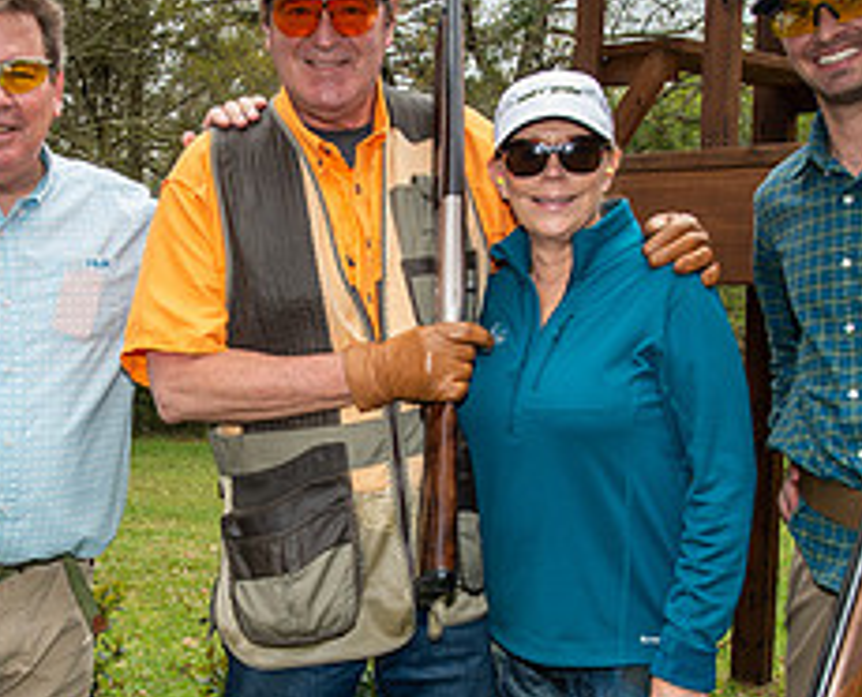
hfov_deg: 33.7
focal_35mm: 55
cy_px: 480
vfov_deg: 27.6
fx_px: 1409
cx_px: 274
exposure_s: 1/160
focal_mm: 20
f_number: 5.6
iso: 125
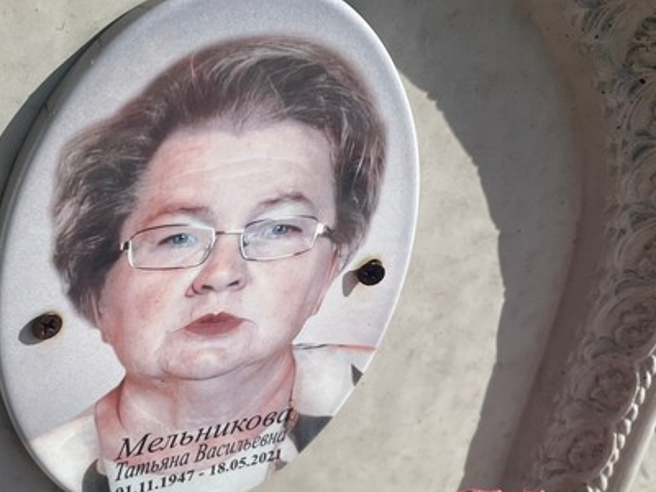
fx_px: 985
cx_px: 261
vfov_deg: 27.9
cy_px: 307
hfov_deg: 36.7
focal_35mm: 52
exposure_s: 1/5814
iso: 32
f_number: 1.6
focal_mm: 4.2
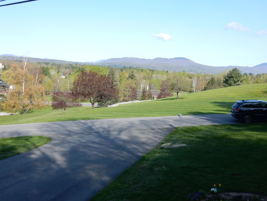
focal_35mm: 43
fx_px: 332
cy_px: 100
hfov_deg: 43.9
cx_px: 134
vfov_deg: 33.6
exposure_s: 1/640
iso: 125
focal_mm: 7.6
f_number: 4.2
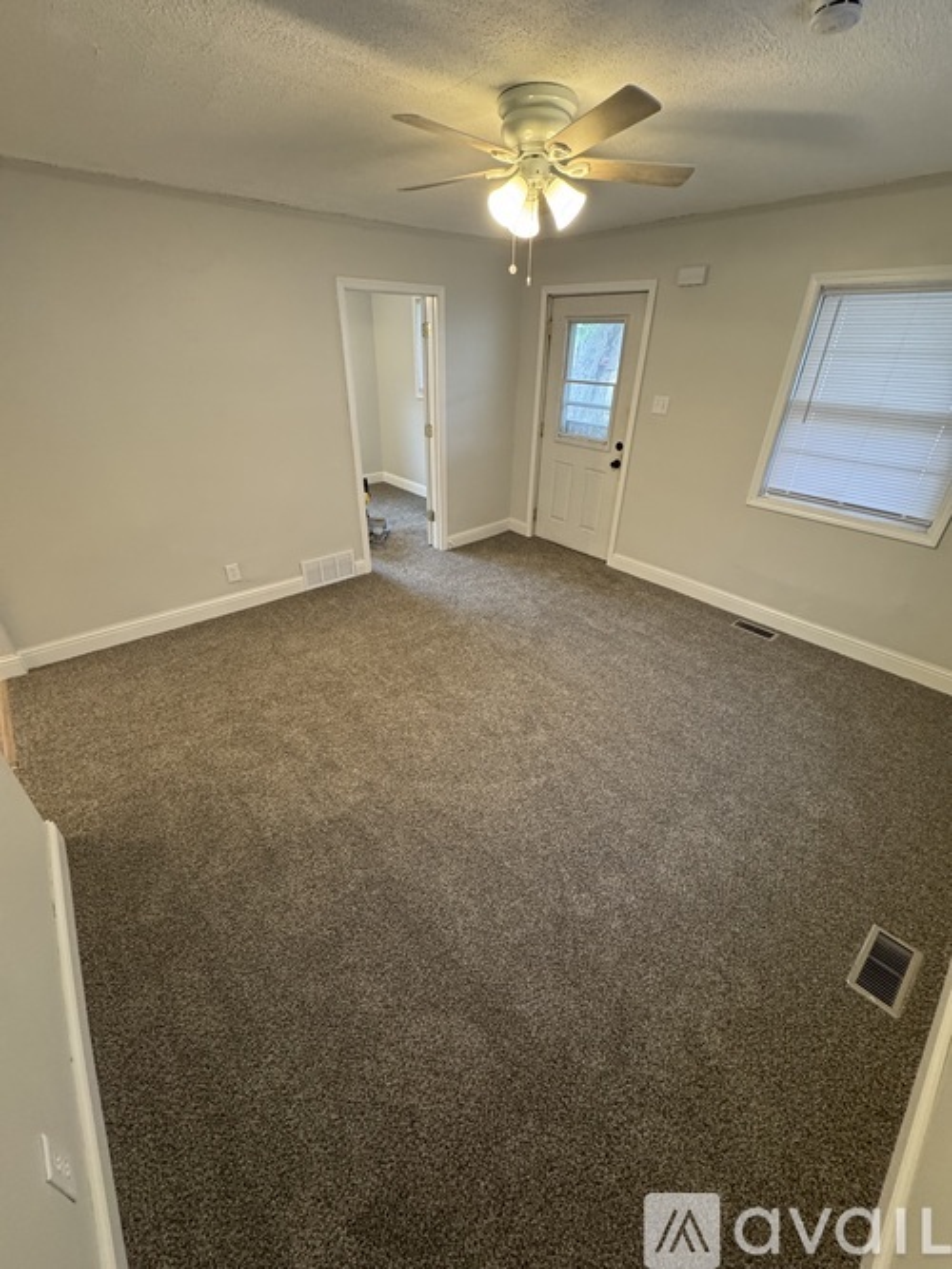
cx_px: 476
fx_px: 514
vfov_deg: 102.1
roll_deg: +0.4
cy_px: 634
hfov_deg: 85.7
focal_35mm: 14
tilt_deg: -30.7
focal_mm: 2.22
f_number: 2.2
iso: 320
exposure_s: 1/60
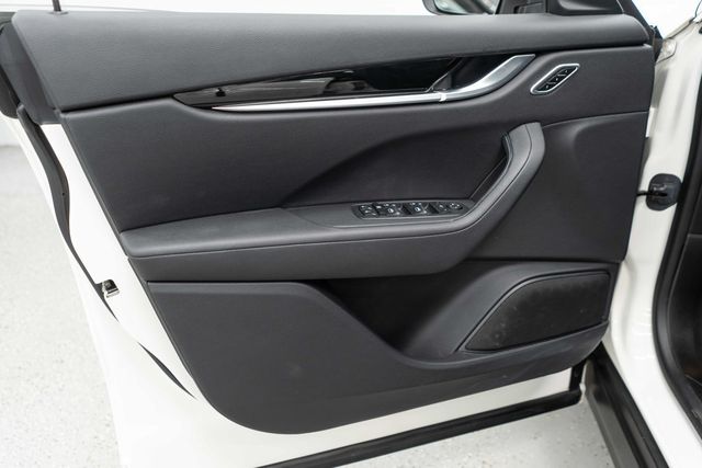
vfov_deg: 46.4
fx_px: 546
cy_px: 234
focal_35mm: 28
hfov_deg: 65.5
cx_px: 351
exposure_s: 1/50
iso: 800
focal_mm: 28
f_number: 3.5
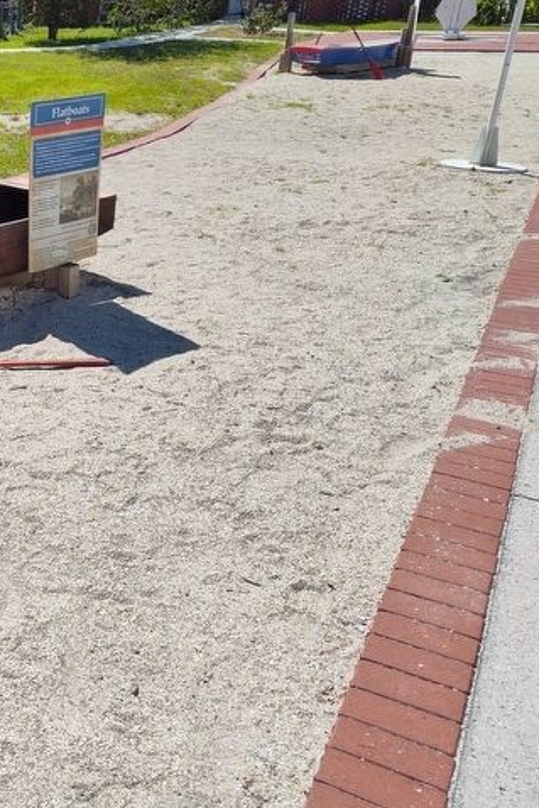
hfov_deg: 28.5
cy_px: 370
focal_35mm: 40
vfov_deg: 48.4
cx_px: -128
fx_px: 898
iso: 100
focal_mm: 5.56
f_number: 1.8
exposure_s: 1/1967
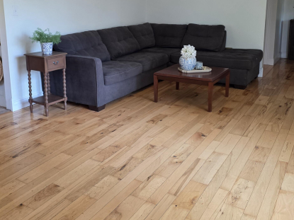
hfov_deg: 49.9
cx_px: 119
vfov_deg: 37.9
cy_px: 62
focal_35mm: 37
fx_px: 314
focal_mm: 6.3
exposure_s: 1/120
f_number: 1.7
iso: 125
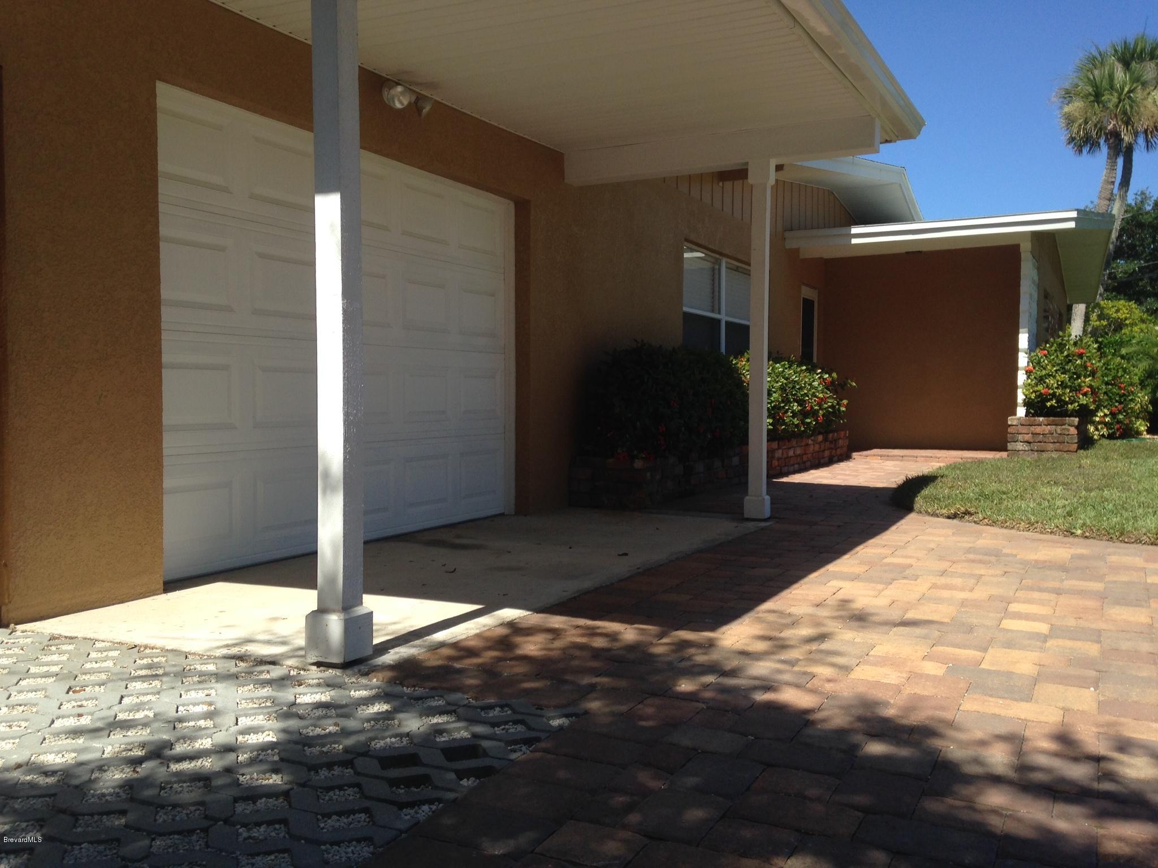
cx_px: 579
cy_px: 434
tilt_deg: -2.0
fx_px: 1104
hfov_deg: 55.4
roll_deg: +1.8
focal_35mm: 33
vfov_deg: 42.9
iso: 50
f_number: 2.4
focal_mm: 4.12
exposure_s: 1/1232
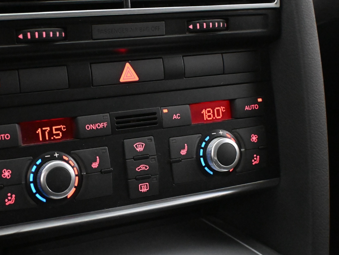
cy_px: 124
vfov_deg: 25.1
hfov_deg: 32.9
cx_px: 130
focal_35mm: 58
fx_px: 571
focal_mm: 31.5
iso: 12800
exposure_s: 1/50
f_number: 5
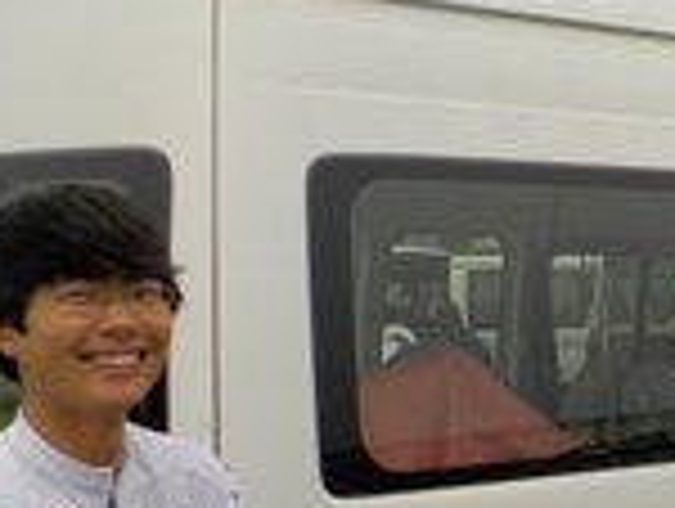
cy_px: 486
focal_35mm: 80
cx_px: 734
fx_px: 1562
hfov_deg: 23.0
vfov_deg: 18.1
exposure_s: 1/1600
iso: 125
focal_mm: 4.1
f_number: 3.3
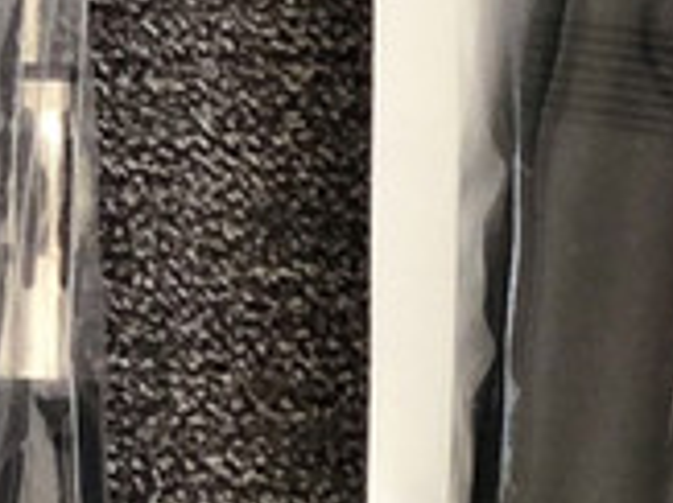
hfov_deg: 5.8
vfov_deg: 4.4
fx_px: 6605
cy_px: 309
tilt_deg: -88.2
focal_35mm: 340
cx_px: 423
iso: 125
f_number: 2.4
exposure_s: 1/24
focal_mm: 6
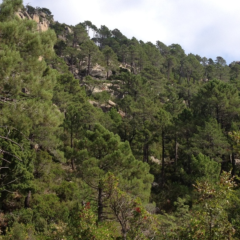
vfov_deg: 26.5
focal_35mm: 65
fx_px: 510
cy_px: 125
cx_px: 133
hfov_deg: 26.5
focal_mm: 4.28
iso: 64
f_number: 2.4
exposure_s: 1/1200
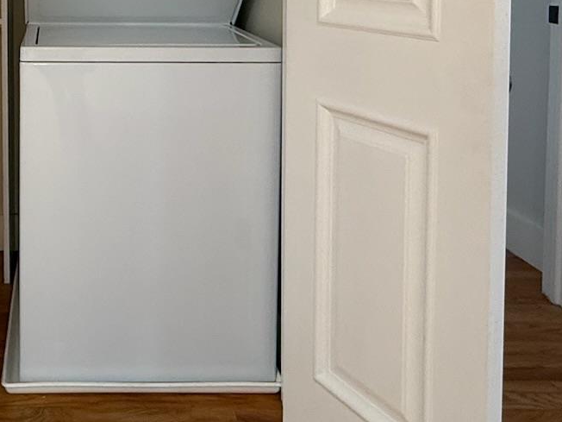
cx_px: 67
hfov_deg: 40.1
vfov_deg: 30.1
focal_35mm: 44
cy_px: -19
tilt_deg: -2.1
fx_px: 714
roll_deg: +0.0
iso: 200
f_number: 2.2
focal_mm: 2.22
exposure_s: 1/60
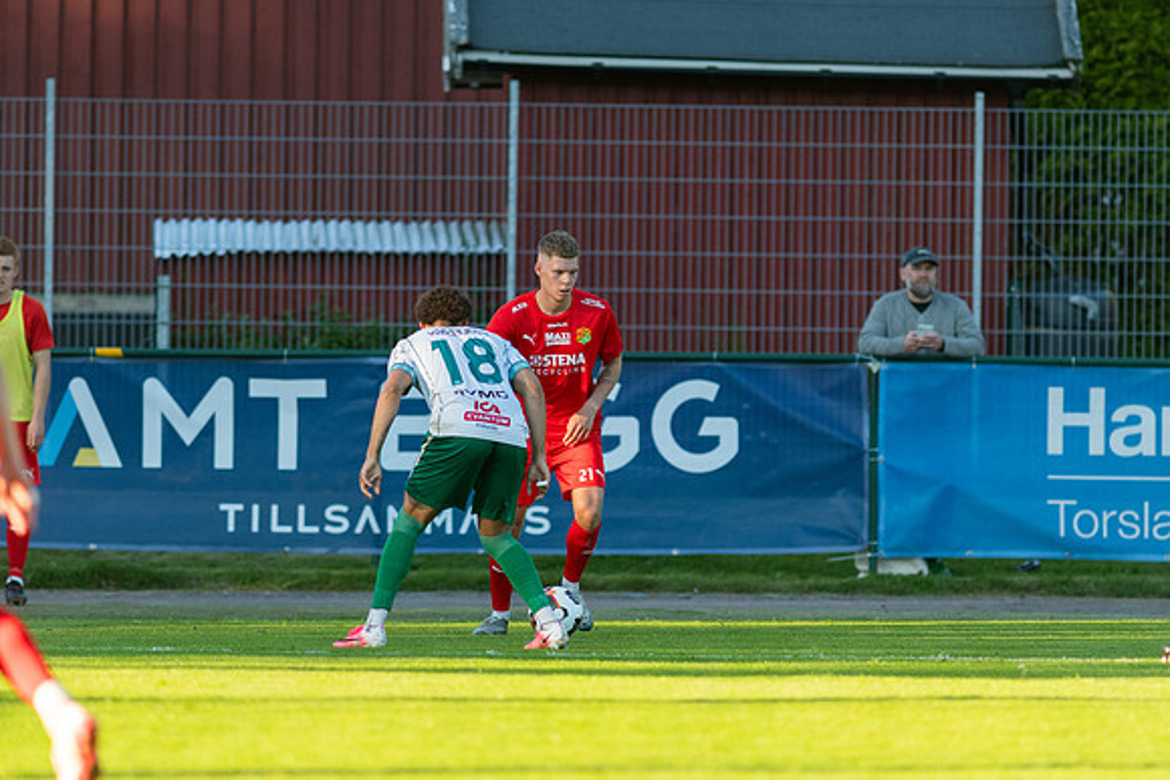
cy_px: 390
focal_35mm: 455
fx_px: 14803
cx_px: 585
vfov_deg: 3.0
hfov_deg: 4.5
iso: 640
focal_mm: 300
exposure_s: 1/1600
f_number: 3.2
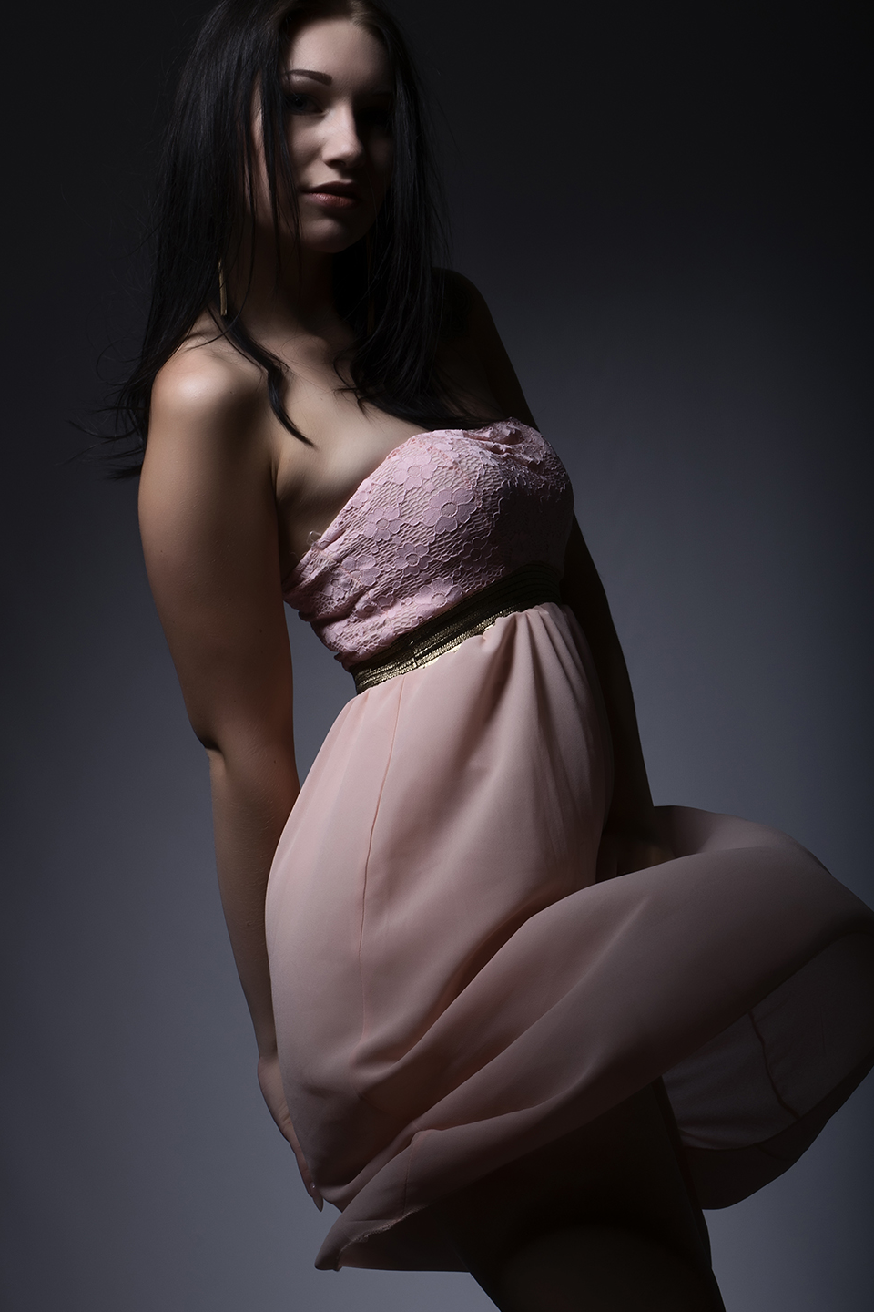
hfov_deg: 19.5
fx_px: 2549
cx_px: 438
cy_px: 620
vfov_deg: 28.8
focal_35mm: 70
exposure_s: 1/200
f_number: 16
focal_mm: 42
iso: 100
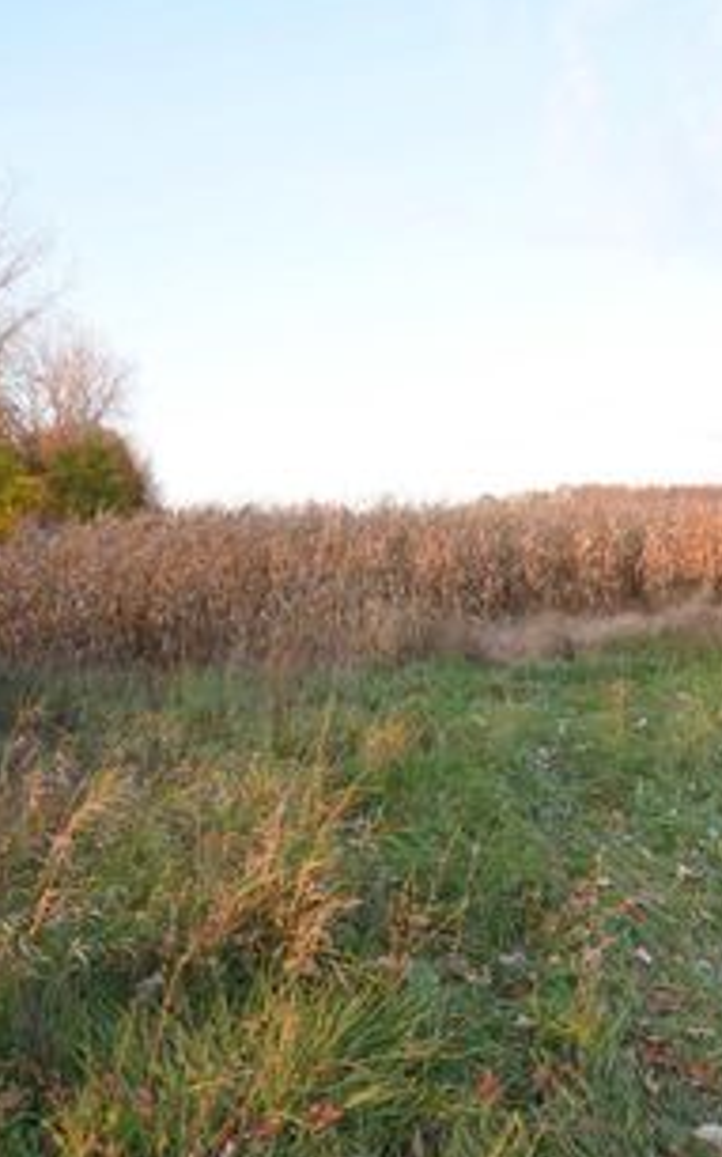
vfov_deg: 72.5
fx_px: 788
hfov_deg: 48.9
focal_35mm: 25
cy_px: 554
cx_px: 442
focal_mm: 10
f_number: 5
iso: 400
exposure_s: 1/100
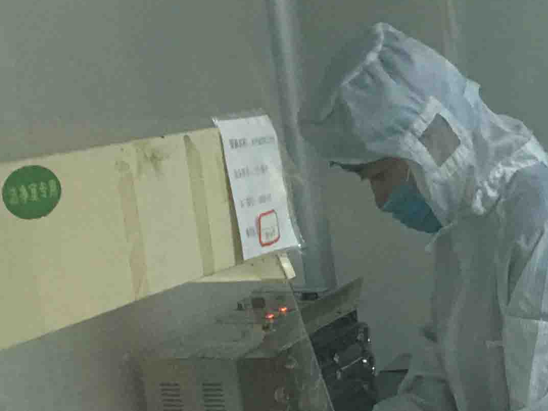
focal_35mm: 109
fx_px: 1726
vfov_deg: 12.7
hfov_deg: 16.0
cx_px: 907
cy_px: 663
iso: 64
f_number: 2.2
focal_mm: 4.15
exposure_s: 1/17
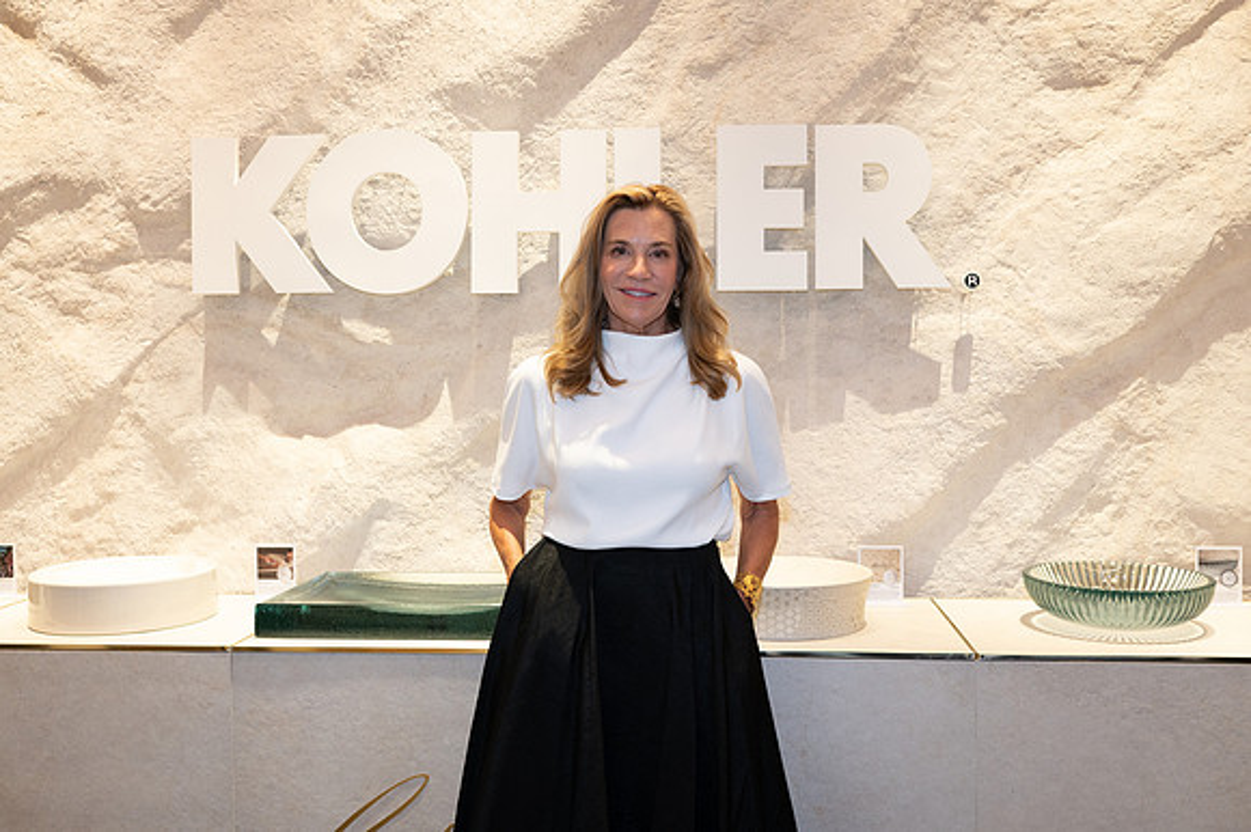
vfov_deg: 37.8
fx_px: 1216
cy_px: 416
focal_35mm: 35
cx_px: 626
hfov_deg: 54.5
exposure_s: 1/200
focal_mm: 35
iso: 1600
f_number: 5
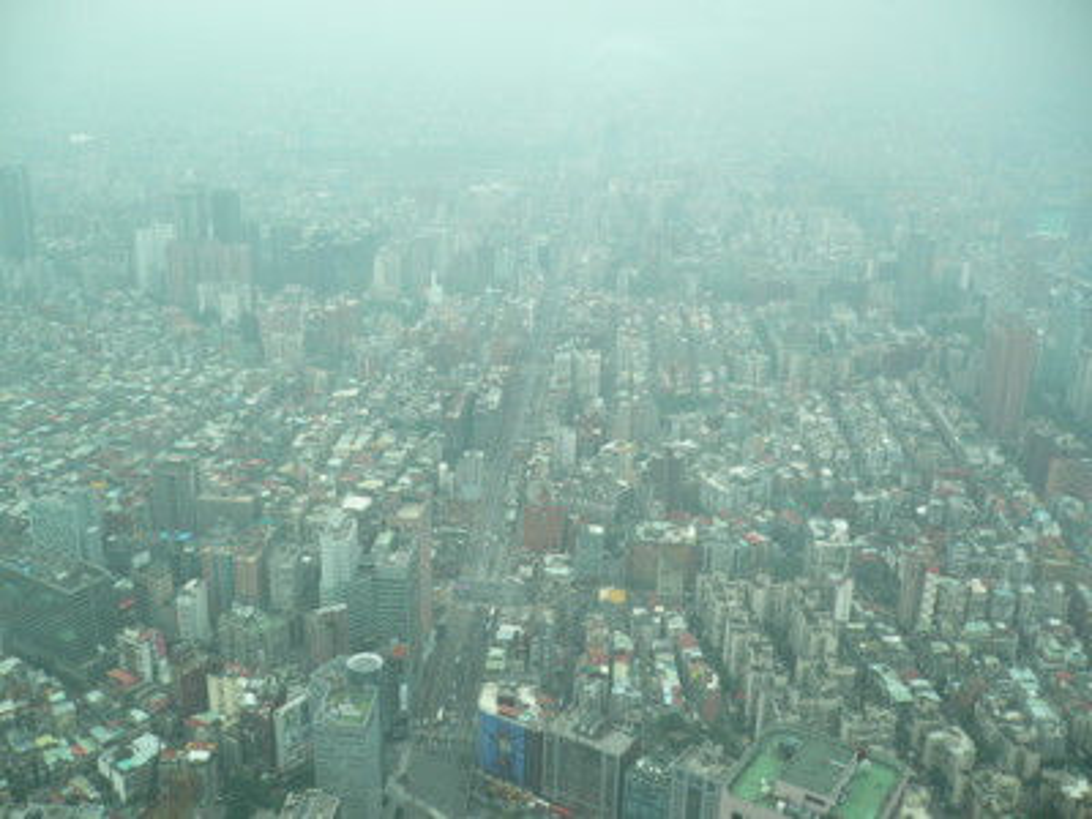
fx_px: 1104
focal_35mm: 35
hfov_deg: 52.6
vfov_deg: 40.7
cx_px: 546
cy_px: 410
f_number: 2.8
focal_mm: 5.8
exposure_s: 1/200
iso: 80
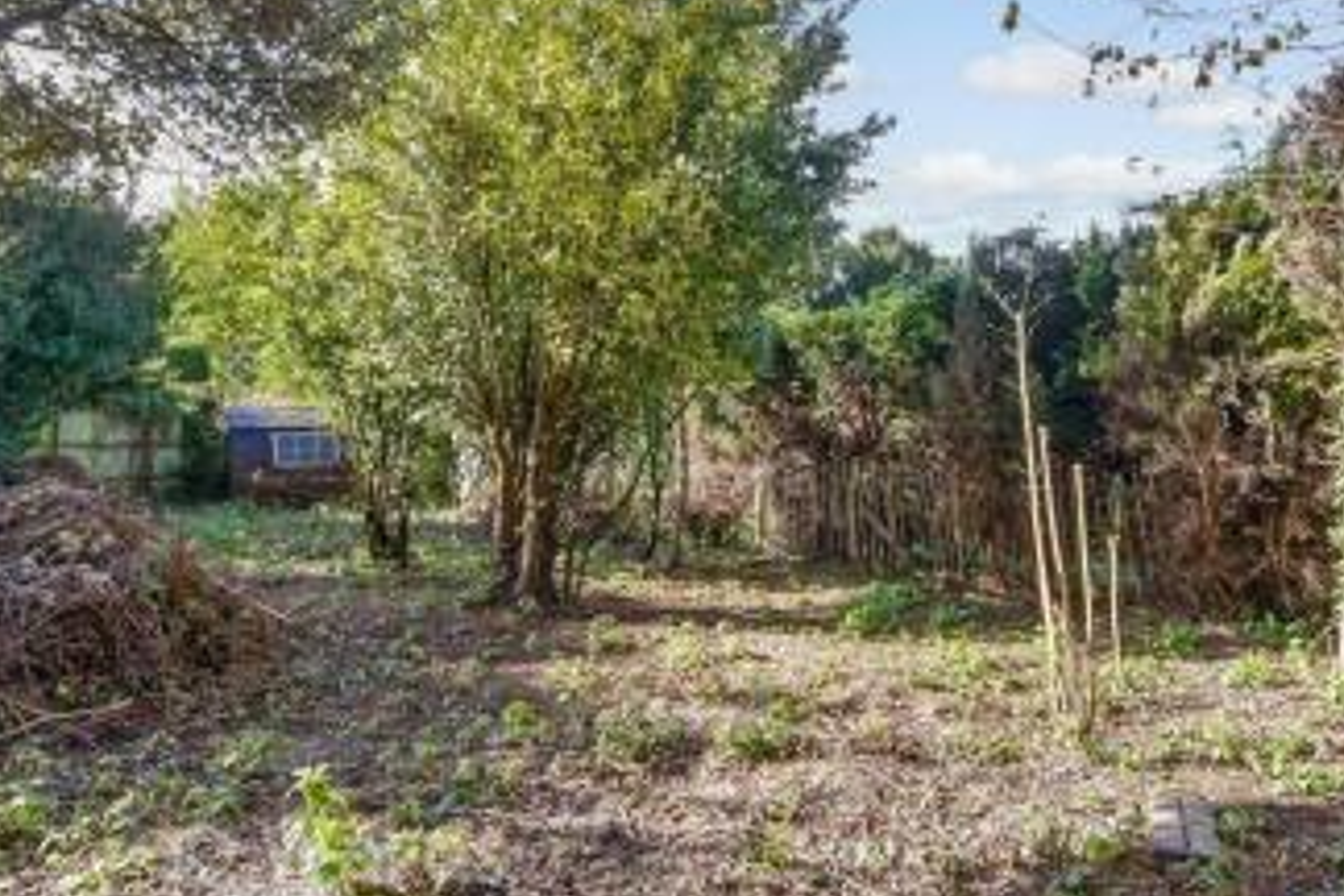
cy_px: 400
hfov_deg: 77.6
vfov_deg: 57.1
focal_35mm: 22
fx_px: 821
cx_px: 813
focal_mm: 10
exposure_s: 1/80
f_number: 8
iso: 160
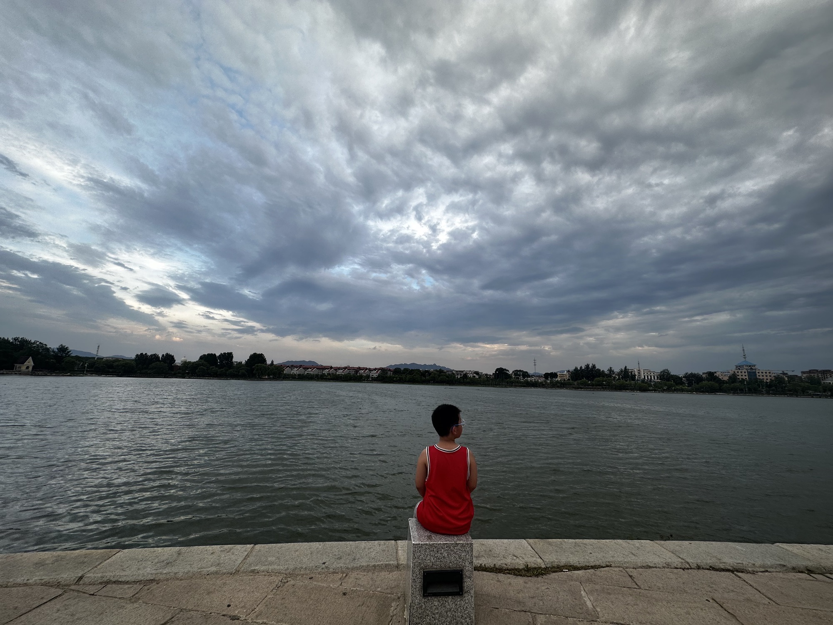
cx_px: 416
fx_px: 337
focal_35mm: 14
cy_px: 312
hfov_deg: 102.1
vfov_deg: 85.7
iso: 40
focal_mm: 2.22
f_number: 2.2
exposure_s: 1/316
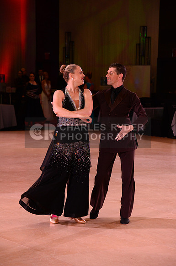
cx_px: 88
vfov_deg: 17.1
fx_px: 883
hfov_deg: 11.4
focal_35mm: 120
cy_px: 133
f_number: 6.3
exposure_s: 1/250
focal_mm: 120
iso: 2500
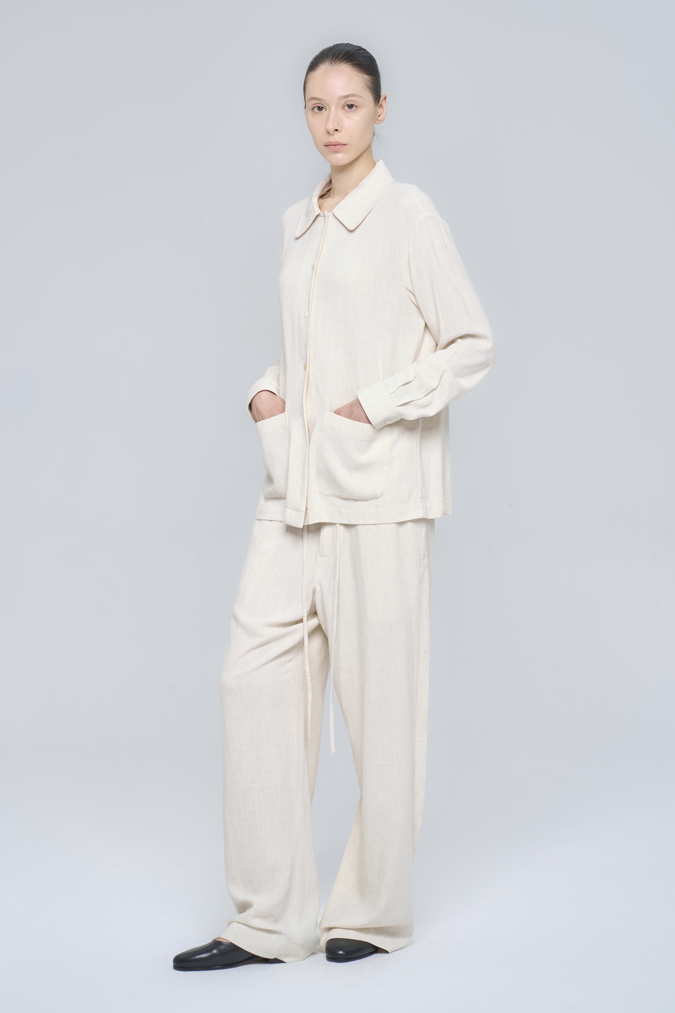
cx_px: 338
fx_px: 2391
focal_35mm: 85
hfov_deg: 16.1
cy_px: 506
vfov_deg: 23.9
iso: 200
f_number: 8
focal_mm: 85
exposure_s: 1/125
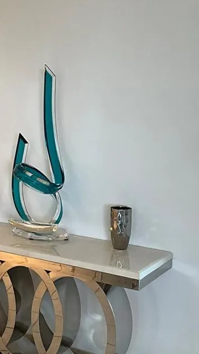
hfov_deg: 19.3
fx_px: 572
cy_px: 156
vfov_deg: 34.3
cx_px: 9
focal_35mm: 61
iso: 64
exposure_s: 1/120
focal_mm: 3
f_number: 1.8
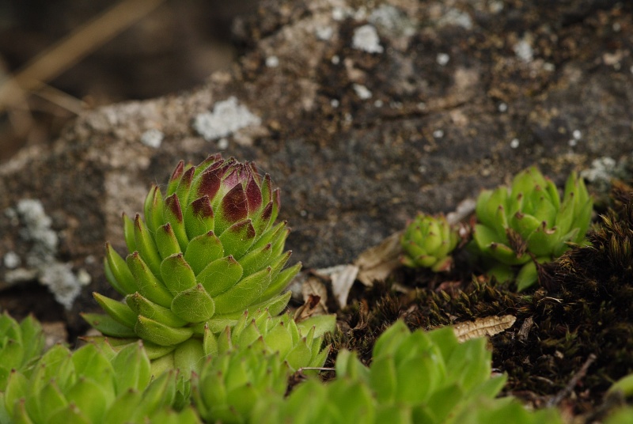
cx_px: 316
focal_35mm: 128
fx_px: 2245
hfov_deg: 16.0
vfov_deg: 10.8
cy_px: 212
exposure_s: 1/125
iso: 400
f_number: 7.1
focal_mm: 85
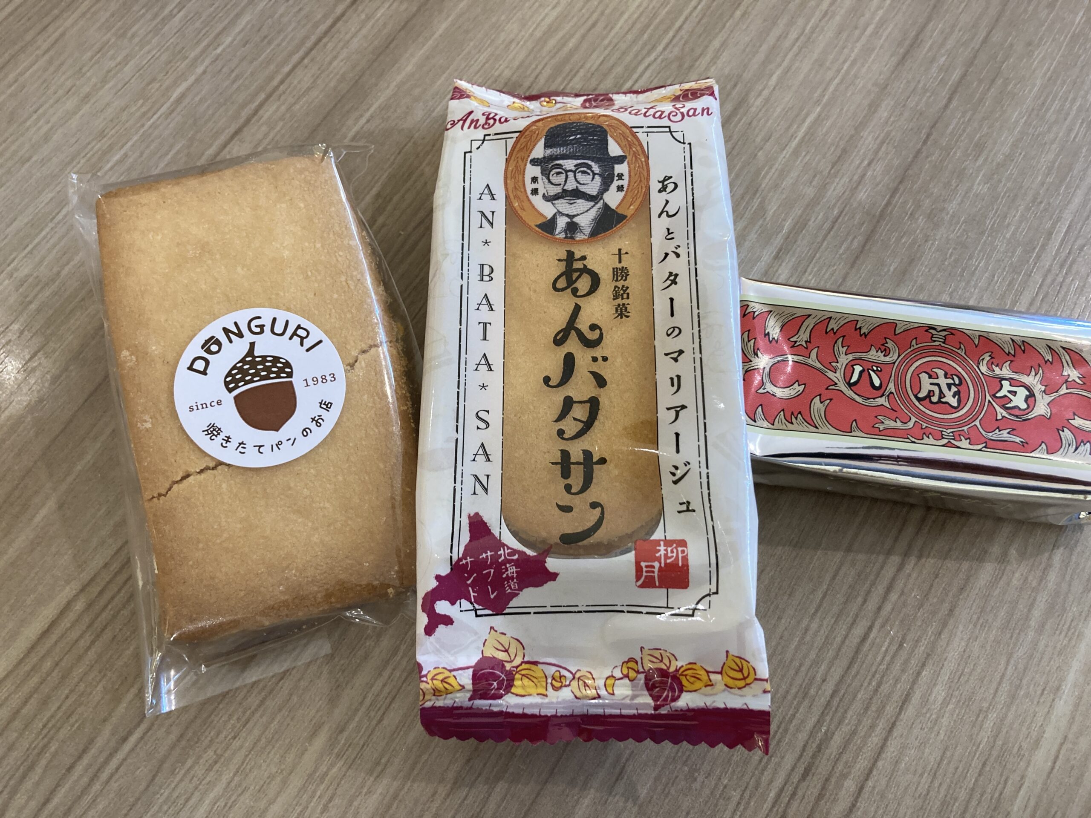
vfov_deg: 49.7
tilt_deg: -71.6
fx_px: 882
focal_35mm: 28
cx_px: 546
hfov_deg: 63.4
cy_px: 409
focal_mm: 3.99
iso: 160
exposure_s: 1/43
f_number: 1.8
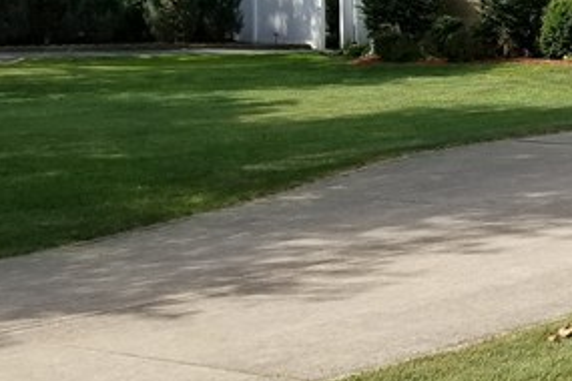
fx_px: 1541
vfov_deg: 14.0
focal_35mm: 97
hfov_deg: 17.8
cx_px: 961
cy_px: 76
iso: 50
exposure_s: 1/2096
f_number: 1.7
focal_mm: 4.25
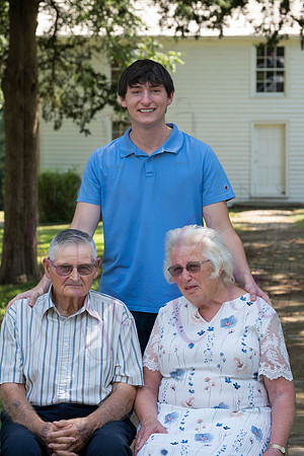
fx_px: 1393
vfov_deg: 18.6
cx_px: 152
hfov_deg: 12.5
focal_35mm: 110
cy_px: 228
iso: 400
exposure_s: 1/160
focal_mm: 110
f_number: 8
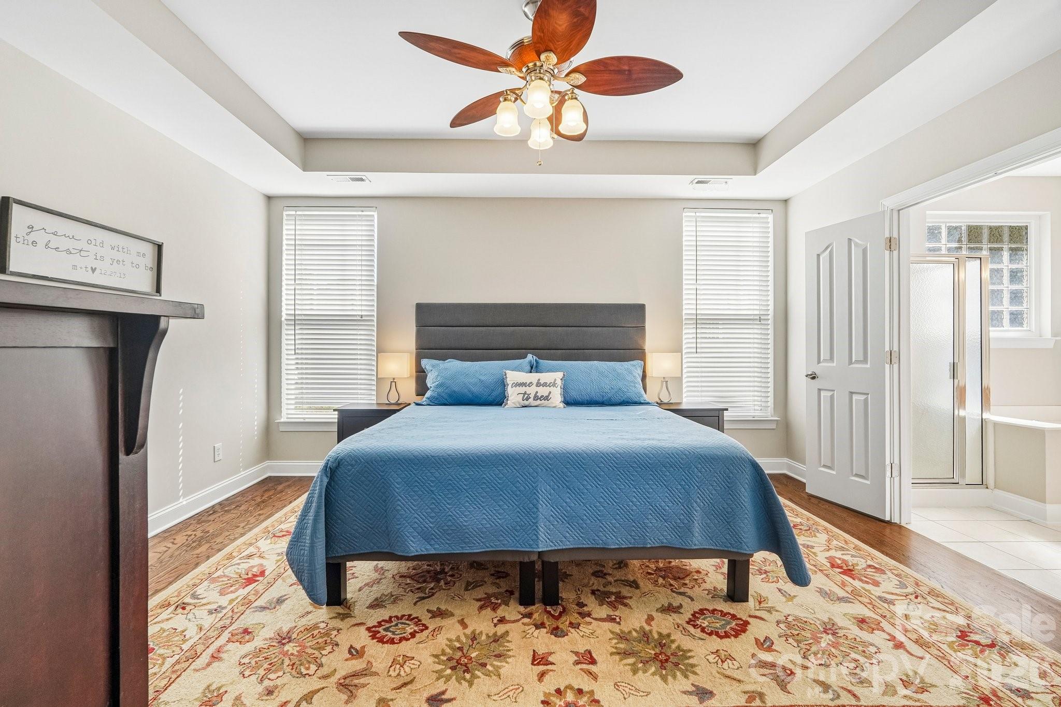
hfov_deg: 100.4
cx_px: 530
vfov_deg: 77.3
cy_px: 354
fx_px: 442
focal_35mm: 15
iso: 200
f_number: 8
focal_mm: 10
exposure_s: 1/30
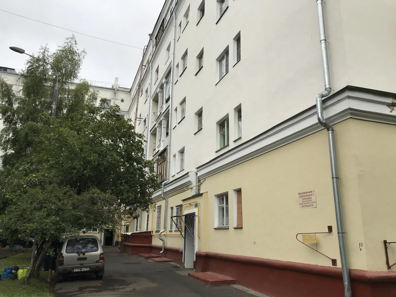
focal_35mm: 28
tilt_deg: +17.4
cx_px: 198
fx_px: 320
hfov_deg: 63.4
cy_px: 148
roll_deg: -1.8
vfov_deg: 49.7
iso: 20
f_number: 1.8
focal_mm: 3.99
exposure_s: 1/481
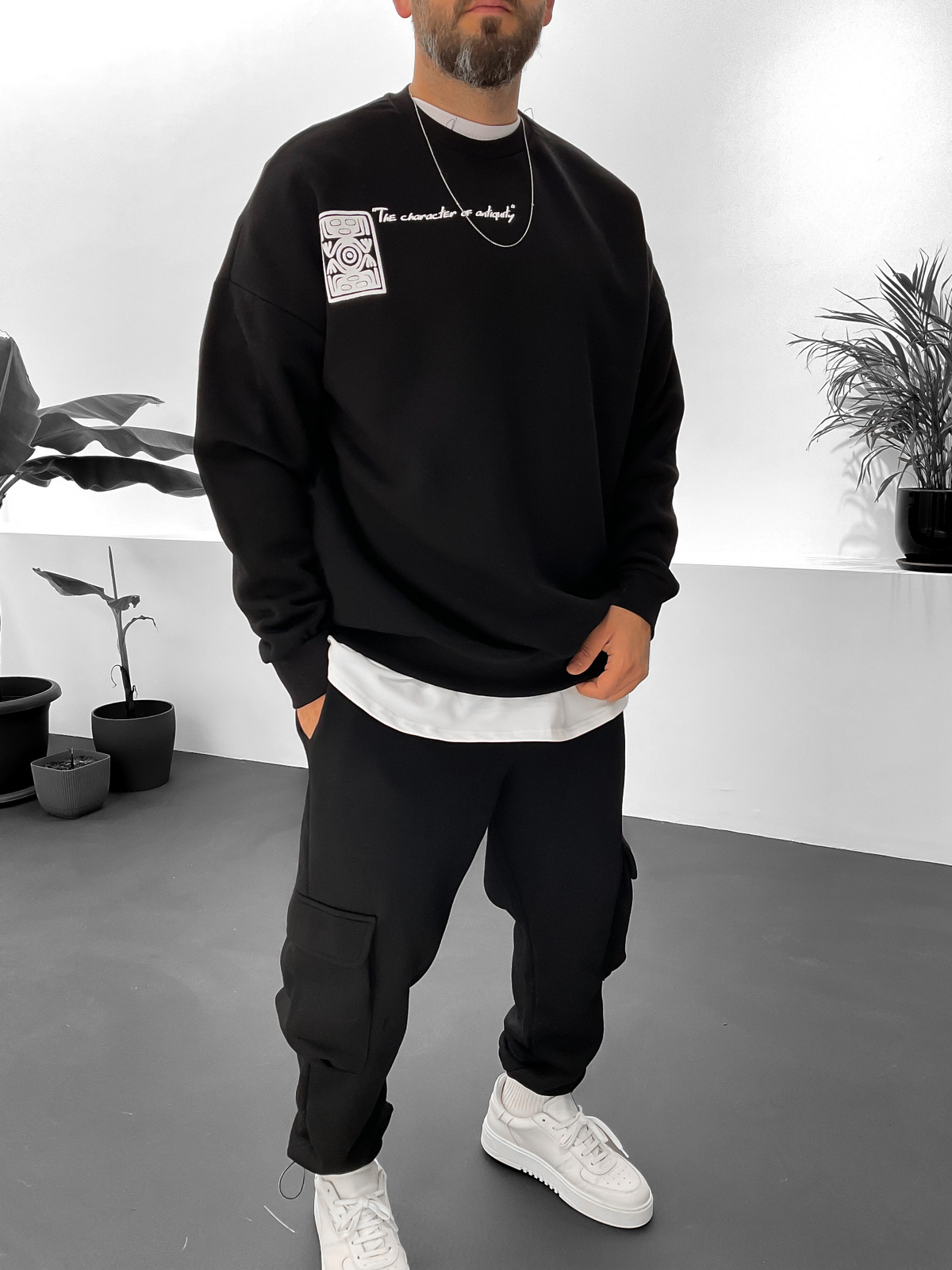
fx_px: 1063
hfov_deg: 48.2
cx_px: 476
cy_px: 635
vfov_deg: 61.7
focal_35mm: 29
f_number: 1.8
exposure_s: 1/50
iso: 40
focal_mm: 3
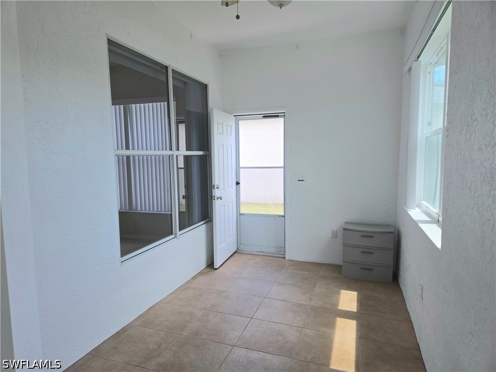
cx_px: 248
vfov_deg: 58.9
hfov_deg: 73.9
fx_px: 330
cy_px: 186
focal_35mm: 23
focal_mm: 5.4
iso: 25
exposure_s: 1/256
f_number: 1.8
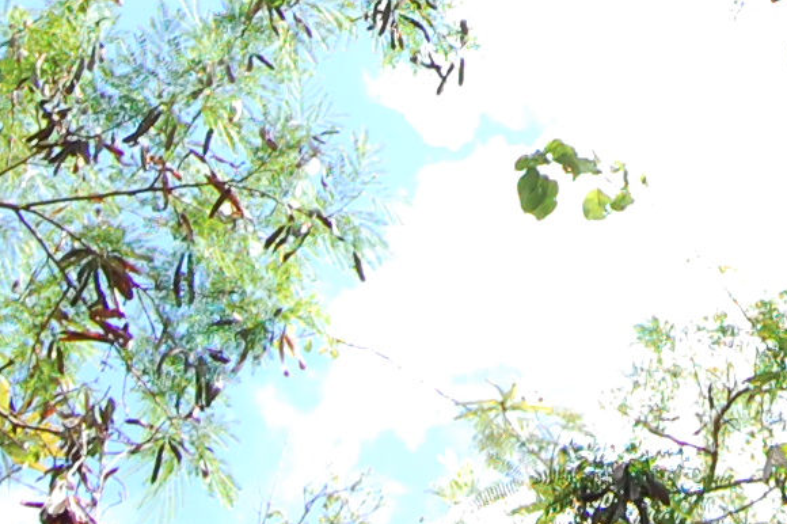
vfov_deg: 9.3
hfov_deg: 14.3
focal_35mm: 140
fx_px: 3059
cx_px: 858
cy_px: -415
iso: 200
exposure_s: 1/200
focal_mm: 18
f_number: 5
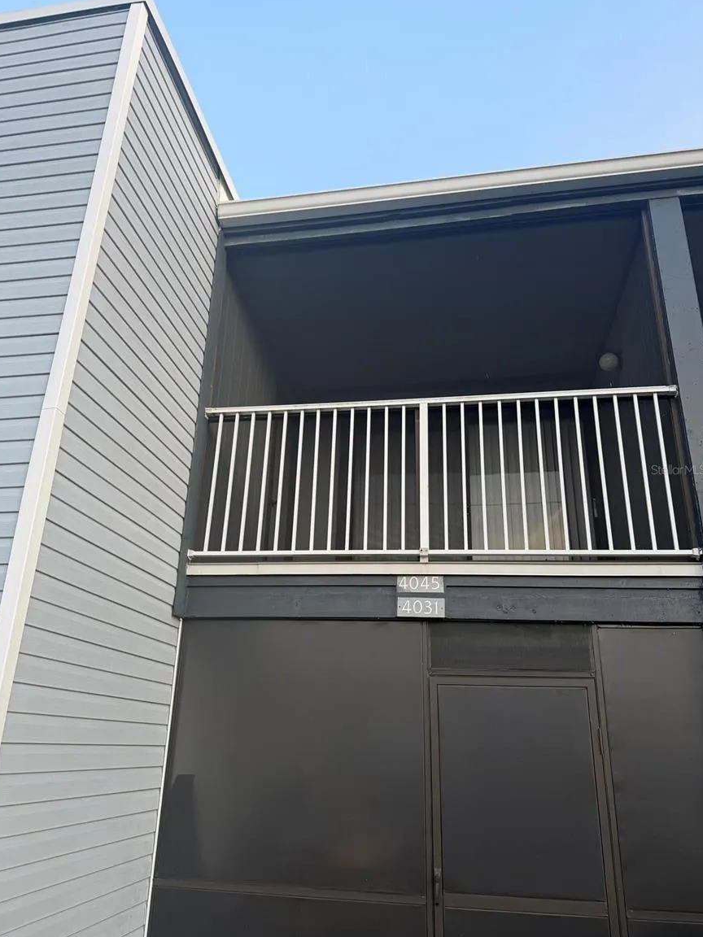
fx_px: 677
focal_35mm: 25
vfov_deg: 69.4
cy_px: 469
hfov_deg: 54.9
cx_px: 343
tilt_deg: +22.4
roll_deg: -1.7
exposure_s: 1/121
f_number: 1.78
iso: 64
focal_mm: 6.76
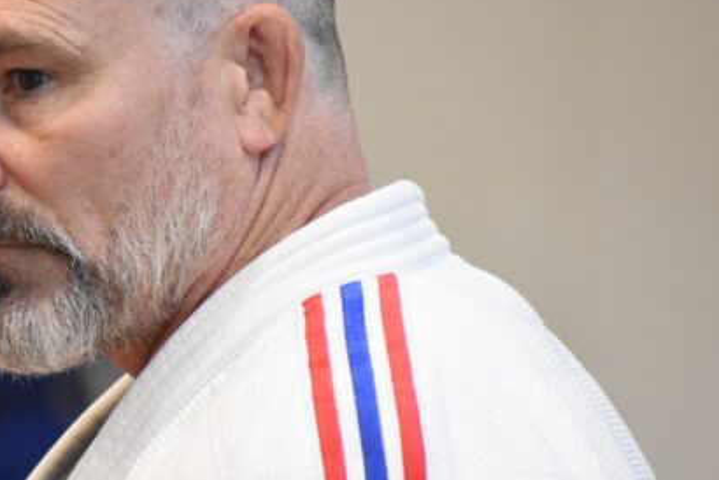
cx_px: 95
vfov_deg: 1.8
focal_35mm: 786
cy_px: 257
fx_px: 15709
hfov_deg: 2.6
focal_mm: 280
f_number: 6.3
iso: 3200
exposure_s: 1/250
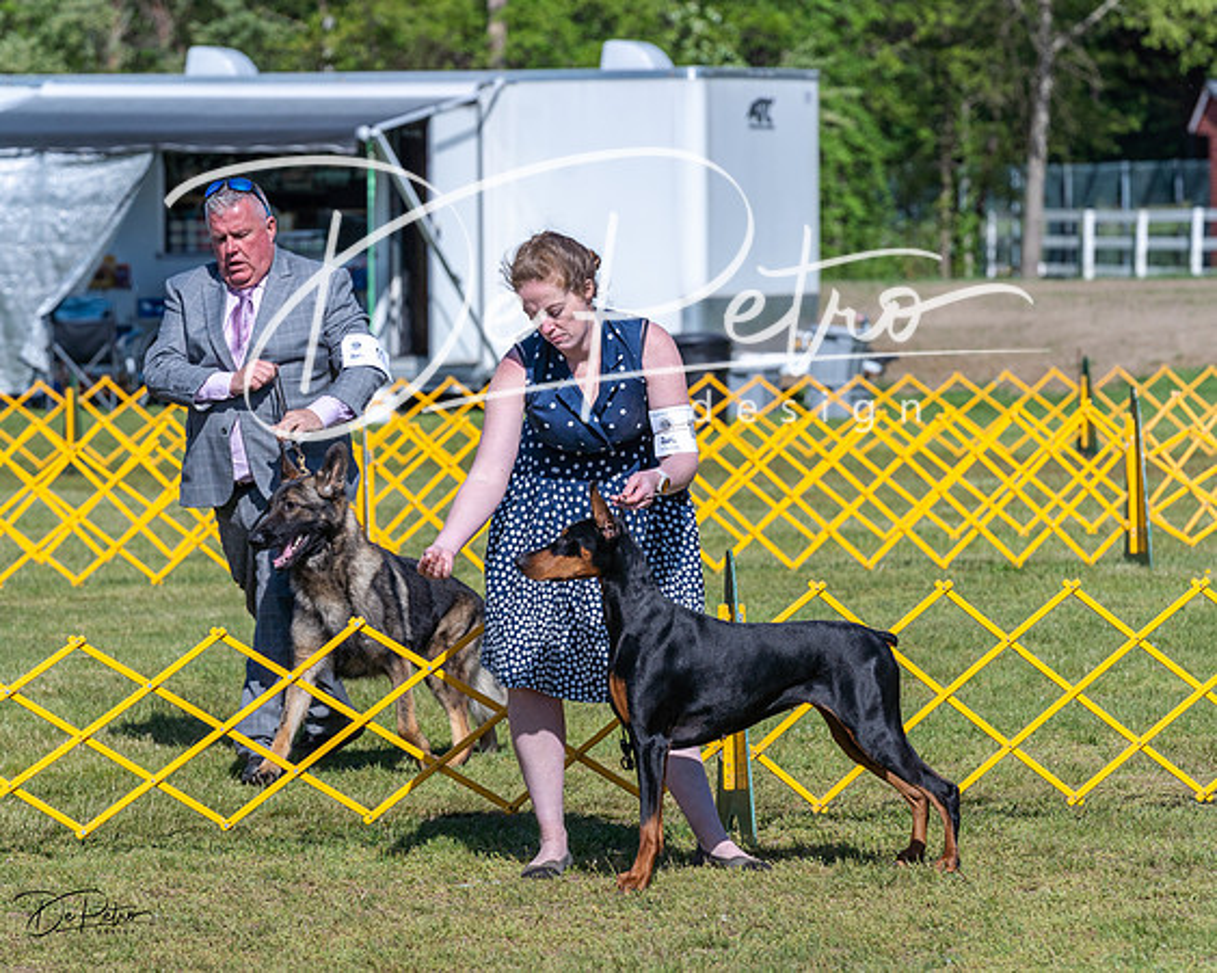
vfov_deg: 7.7
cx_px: 608
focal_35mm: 202
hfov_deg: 9.6
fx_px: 7258
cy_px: 486
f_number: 6.3
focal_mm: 179
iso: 320
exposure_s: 1/2000
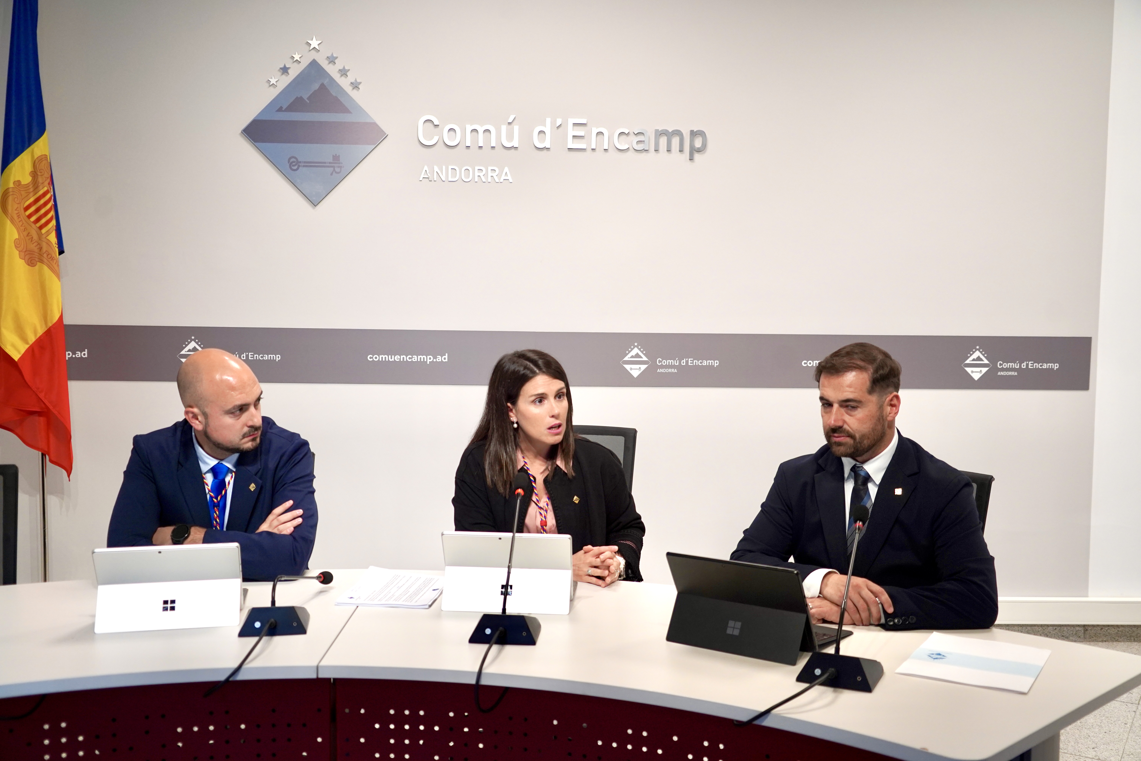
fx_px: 1109
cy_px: 380
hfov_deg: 54.4
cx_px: 570
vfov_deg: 37.9
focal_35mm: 35
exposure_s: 1/160
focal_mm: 35
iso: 1000
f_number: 4
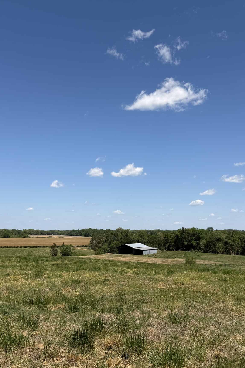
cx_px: 126
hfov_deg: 35.9
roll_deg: -0.6
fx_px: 378
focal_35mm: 37
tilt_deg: +3.8
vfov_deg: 51.8
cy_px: 199
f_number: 1.78
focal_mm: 6.76
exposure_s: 1/6711
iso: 80
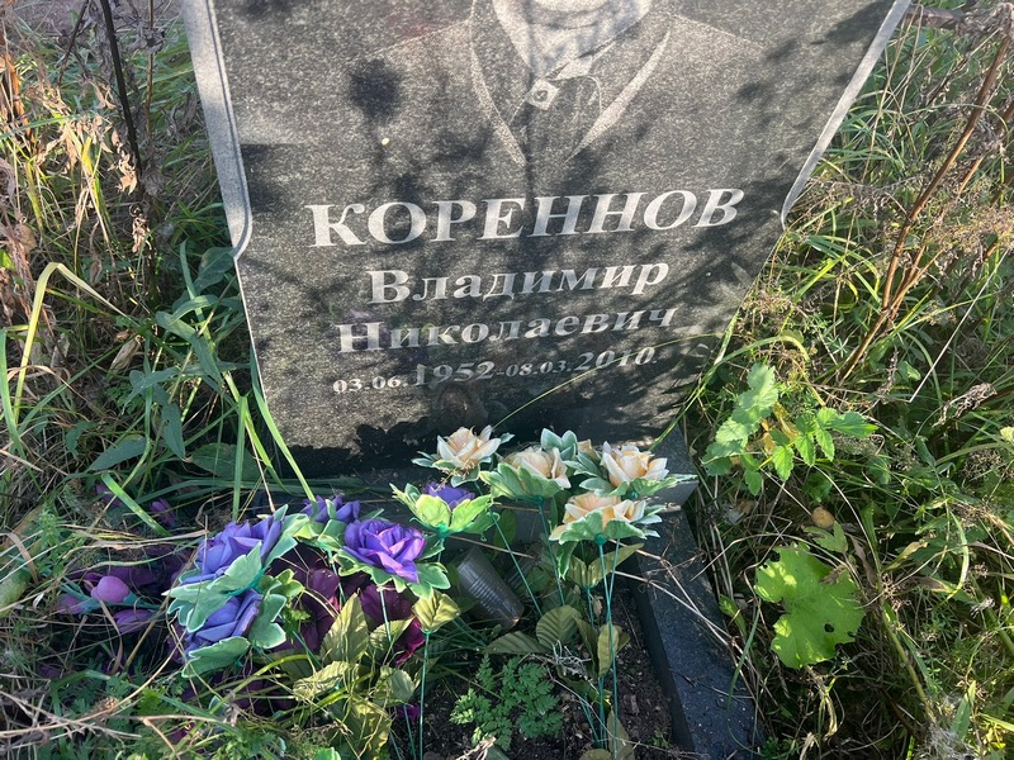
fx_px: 762
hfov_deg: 67.3
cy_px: 380
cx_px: 507
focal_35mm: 26
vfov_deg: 53.1
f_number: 1.5
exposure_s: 1/307
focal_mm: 5.7
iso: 50
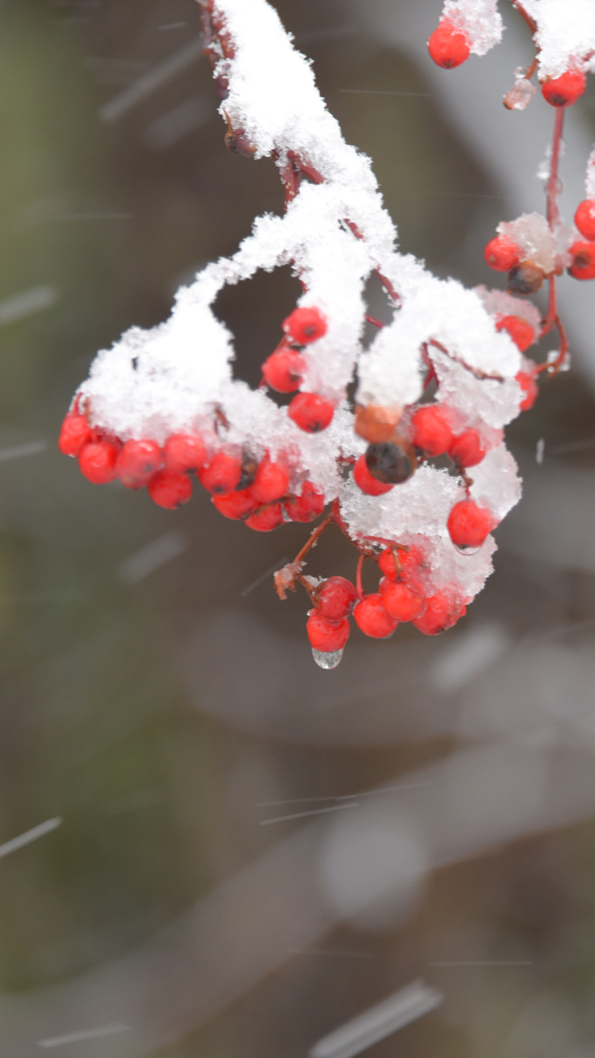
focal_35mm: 482
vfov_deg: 4.5
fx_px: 13526
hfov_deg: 2.5
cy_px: 533
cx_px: 327
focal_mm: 300
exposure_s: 1/100
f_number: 6.3
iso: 1000
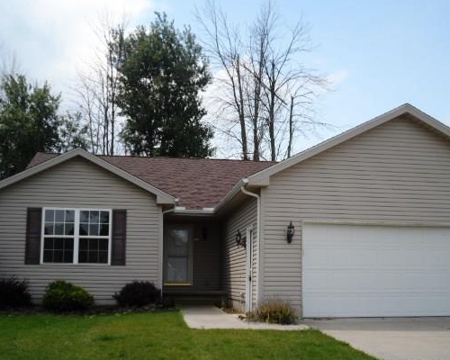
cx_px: 255
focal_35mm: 45
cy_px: 200
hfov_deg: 41.1
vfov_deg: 33.4
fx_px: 599
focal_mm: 6.5
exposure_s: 1/750
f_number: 3
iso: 100
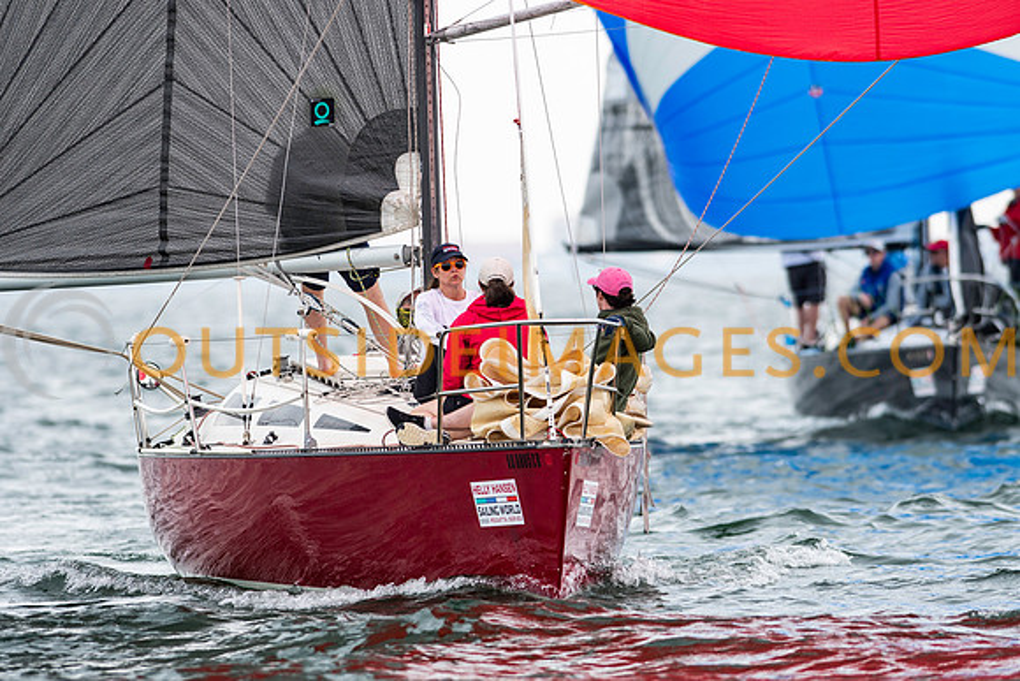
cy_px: 340
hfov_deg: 4.6
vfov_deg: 3.1
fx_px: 12752
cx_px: 510
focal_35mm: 450
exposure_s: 1/640
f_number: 5
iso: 200
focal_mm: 300
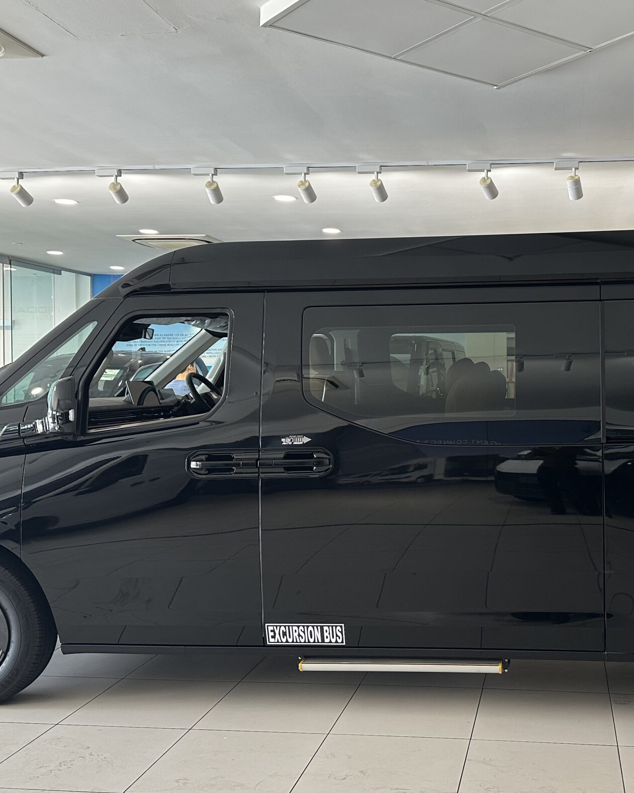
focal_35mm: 38
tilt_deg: -0.9
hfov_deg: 38.3
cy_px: 389
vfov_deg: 47.9
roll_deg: -0.1
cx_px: 462
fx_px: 891
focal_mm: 6.86
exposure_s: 1/50
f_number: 1.78
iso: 200
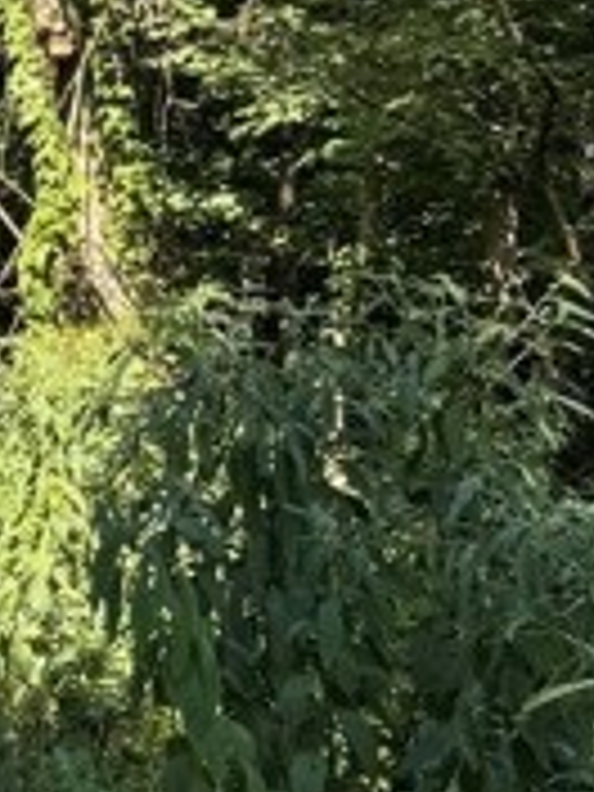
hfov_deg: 13.1
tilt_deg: +2.7
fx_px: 2402
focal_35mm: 105
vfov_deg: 18.6
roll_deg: +0.9
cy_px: 184
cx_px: -374
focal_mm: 6.76
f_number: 1.78
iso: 80
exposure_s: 1/664
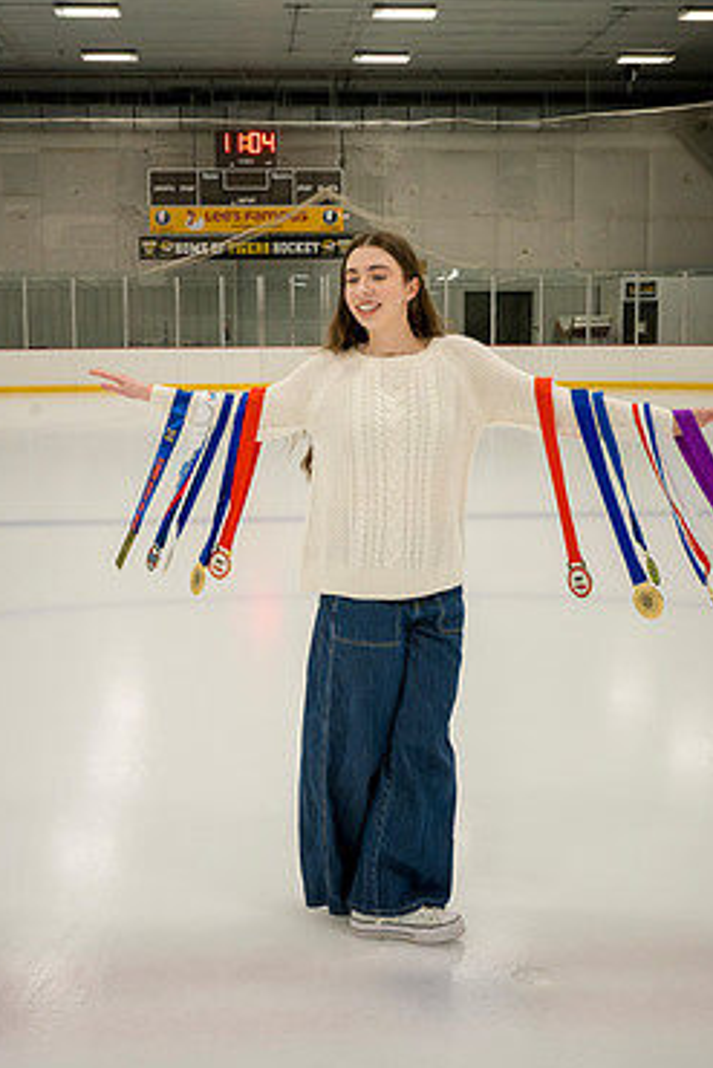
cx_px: 300
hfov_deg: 29.8
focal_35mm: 45
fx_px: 1336
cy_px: 502
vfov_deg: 43.6
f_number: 8
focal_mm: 37
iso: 3200
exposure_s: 1/250
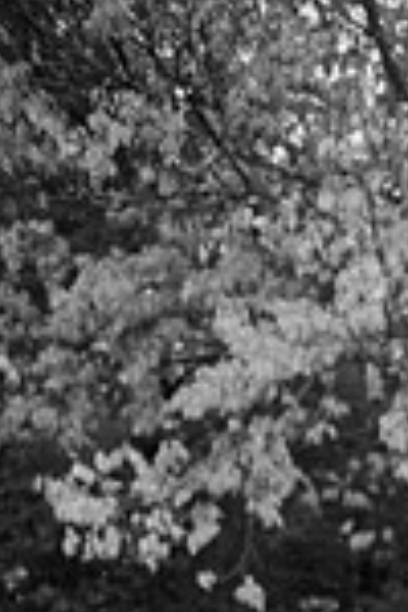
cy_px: 840
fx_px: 1479
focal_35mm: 87
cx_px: 604
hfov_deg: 14.7
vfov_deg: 20.8
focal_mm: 29
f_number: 2.8
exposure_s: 1/500
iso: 200
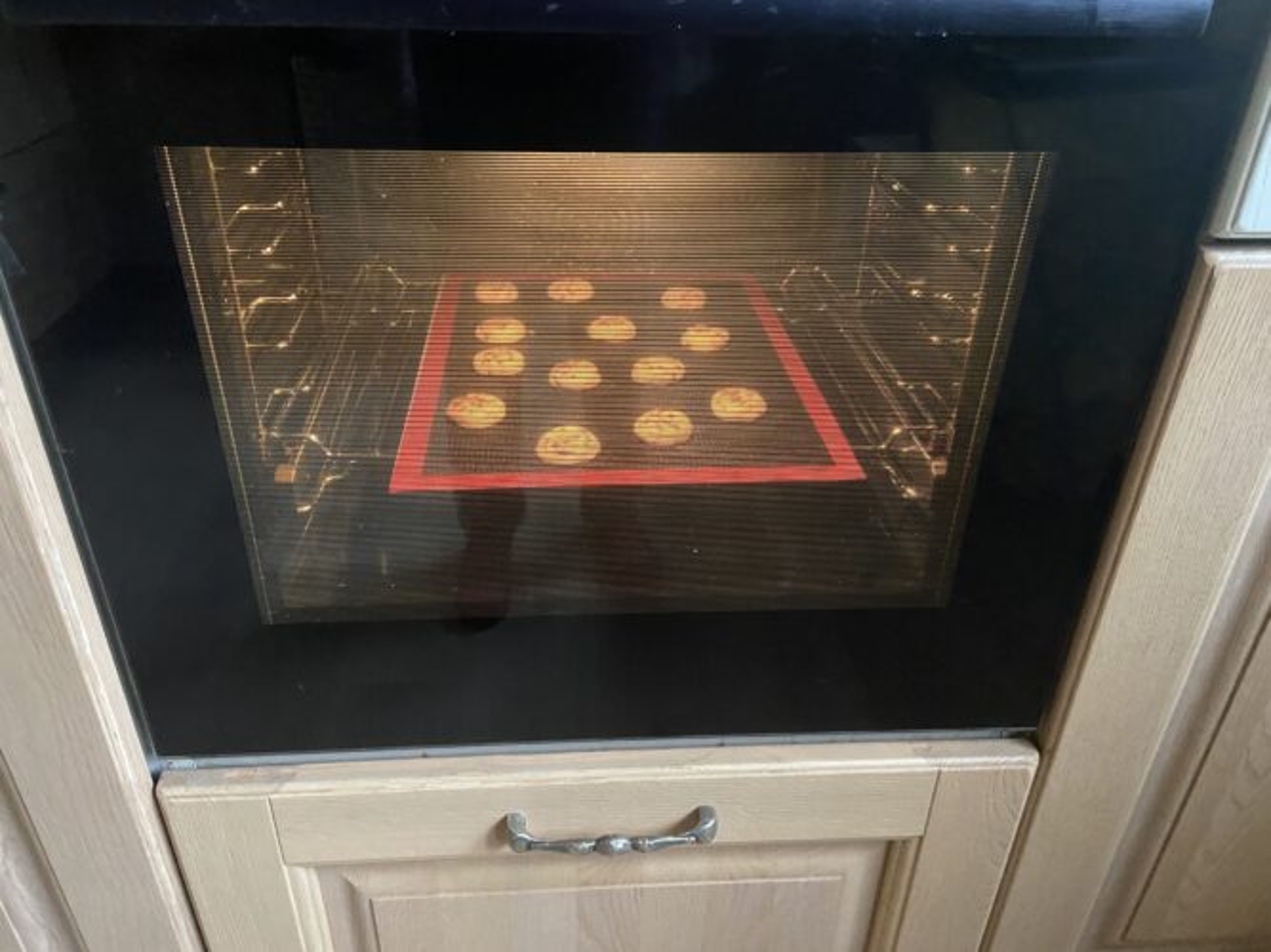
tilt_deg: -32.8
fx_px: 954
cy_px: 476
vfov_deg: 53.0
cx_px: 636
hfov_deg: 67.3
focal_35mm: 26
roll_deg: -0.9
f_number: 1.8
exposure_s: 1/25
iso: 640
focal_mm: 4.25
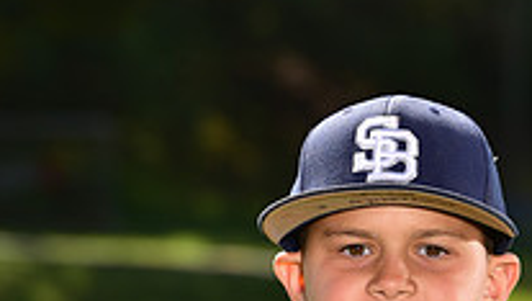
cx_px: 389
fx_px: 5593
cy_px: 486
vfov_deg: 3.1
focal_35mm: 396
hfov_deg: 5.4
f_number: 5.6
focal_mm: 135
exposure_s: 1/250
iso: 80
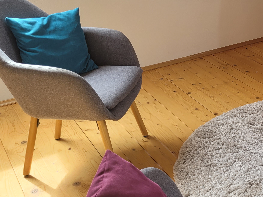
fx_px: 456
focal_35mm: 60
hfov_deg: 29.6
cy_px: 78
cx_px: 274
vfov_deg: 24.4
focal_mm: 5.4
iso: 40
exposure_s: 1/112
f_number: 1.8
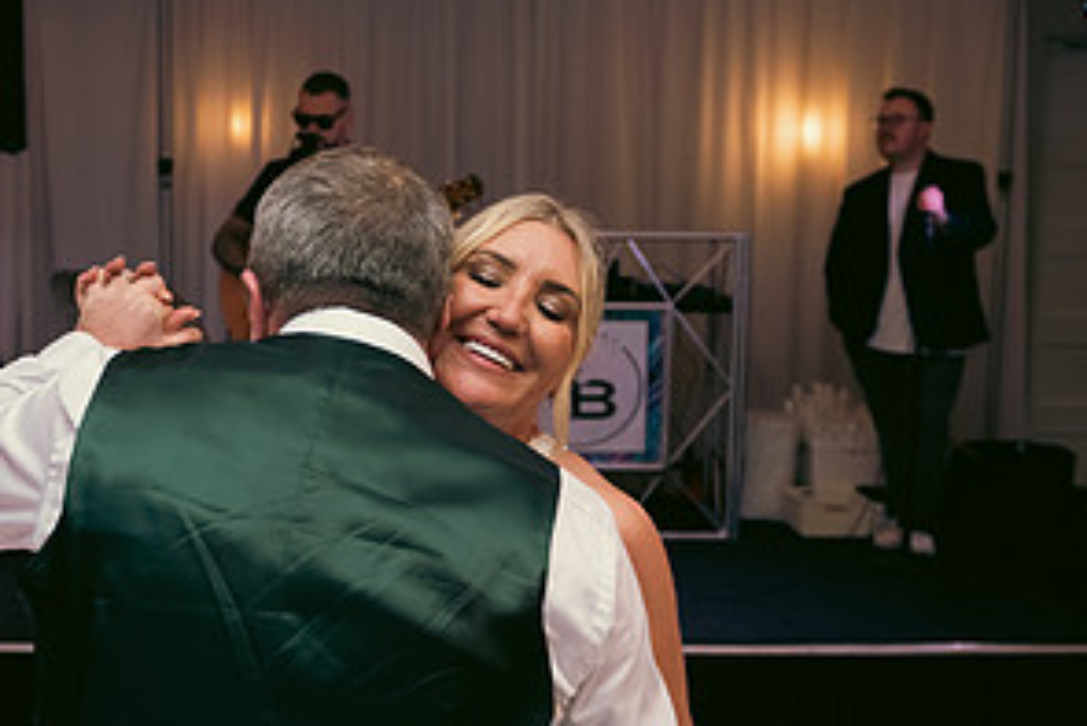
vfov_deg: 24.6
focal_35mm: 55
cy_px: 437
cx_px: 450
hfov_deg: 36.1
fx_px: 1661
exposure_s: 1/160
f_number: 3.5
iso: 800
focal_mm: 28
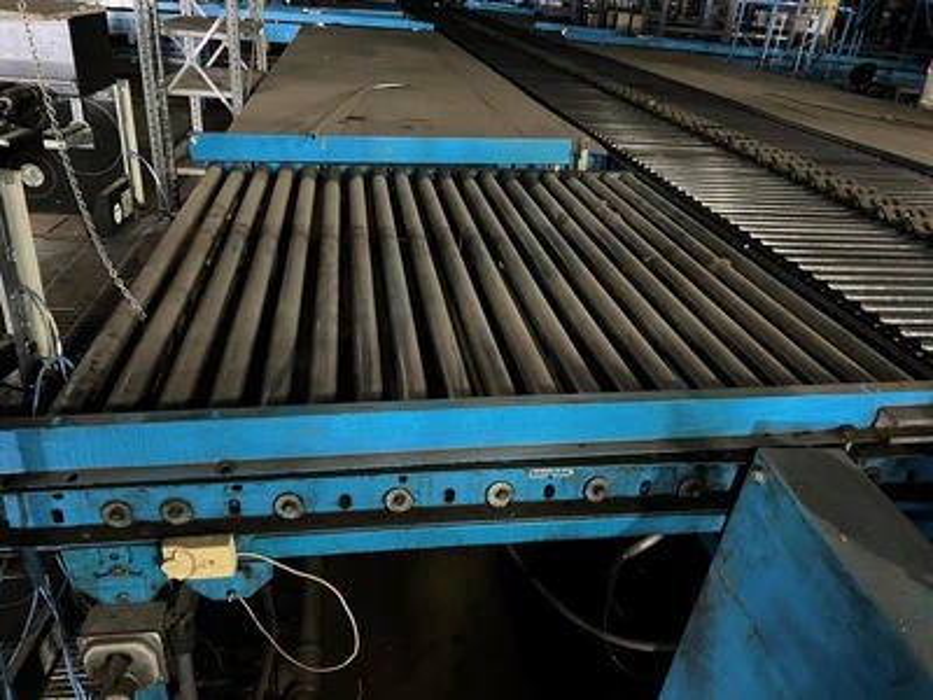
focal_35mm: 26
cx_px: 466
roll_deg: -5.8
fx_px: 701
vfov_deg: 53.1
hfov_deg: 67.3
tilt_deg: -27.7
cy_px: 350
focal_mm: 5.7
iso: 1000
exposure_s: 1/30
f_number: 1.5
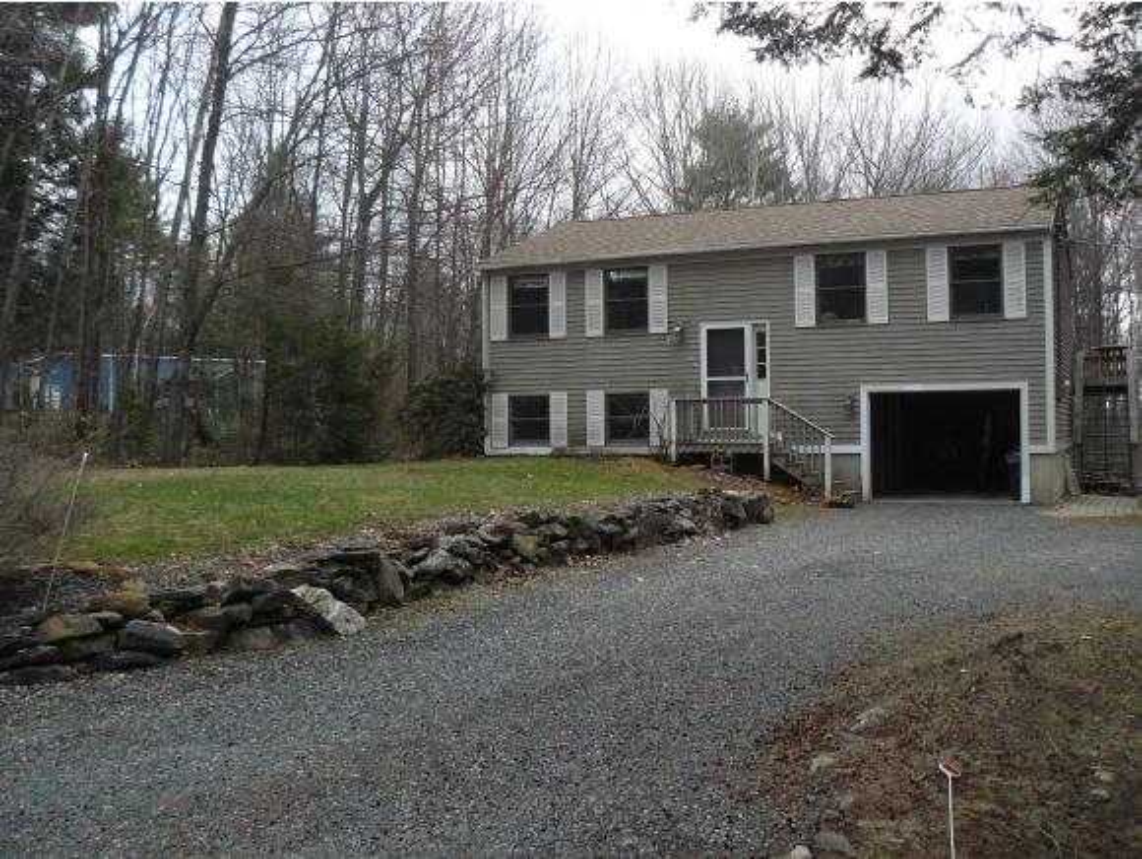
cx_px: 571
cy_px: 430
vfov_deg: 39.7
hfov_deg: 51.3
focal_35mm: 36
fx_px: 1189
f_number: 2.8
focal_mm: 6
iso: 200
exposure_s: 1/400
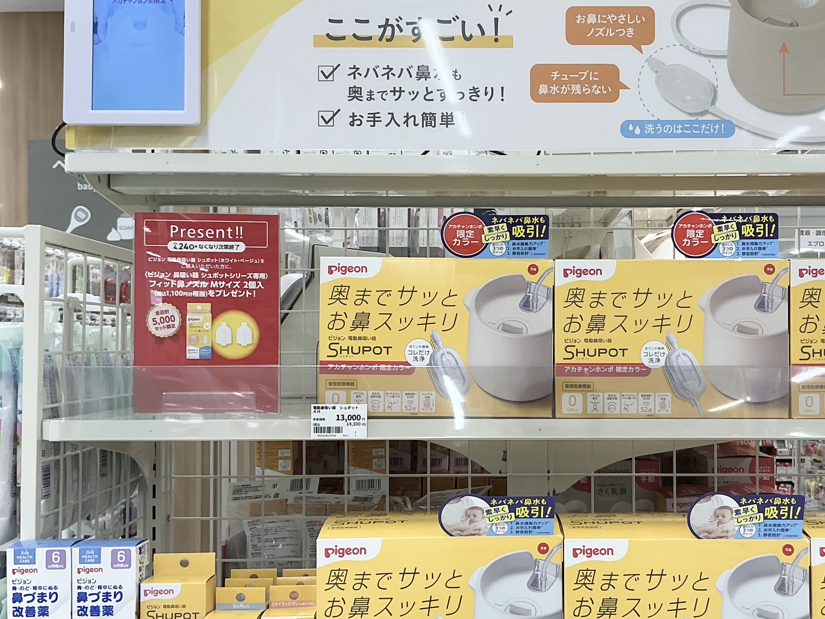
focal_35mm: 45
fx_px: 1073
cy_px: 344
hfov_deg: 41.7
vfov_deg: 32.2
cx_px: 520
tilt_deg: +0.2
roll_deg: -0.7
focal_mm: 3
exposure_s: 1/100
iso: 40
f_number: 1.8
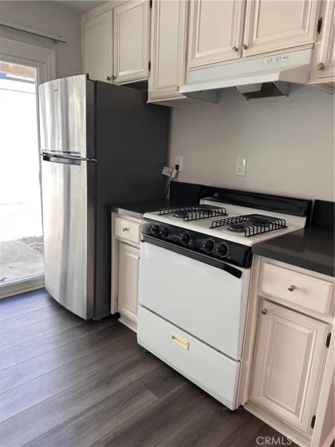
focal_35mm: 24
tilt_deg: -12.0
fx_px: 310
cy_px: 224
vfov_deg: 71.6
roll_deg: -3.1
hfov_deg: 56.8
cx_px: 168
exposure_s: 1/120
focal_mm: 6.86
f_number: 1.78
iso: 160
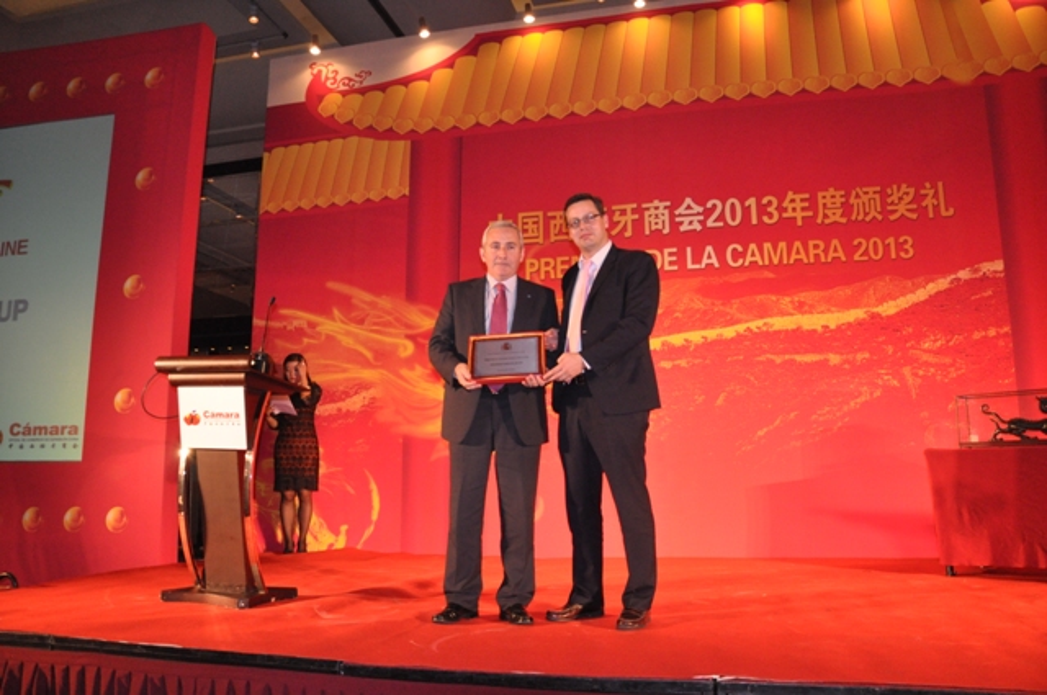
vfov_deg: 47.8
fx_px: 784
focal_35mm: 27
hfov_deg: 67.4
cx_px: 524
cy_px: 348
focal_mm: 18
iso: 1600
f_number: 5
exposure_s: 1/40
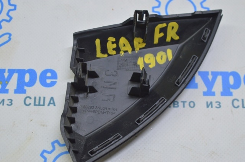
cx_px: 122
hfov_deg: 26.0
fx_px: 530
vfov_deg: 17.4
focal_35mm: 78
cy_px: 81
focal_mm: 52
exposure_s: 1/25
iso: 400
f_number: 5.6
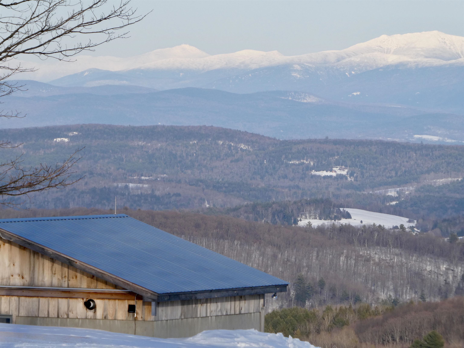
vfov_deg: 4.3
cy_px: 174
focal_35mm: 347
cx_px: 232
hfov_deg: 5.7
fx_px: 4651
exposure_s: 1/250
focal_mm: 62.1
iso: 80
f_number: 6
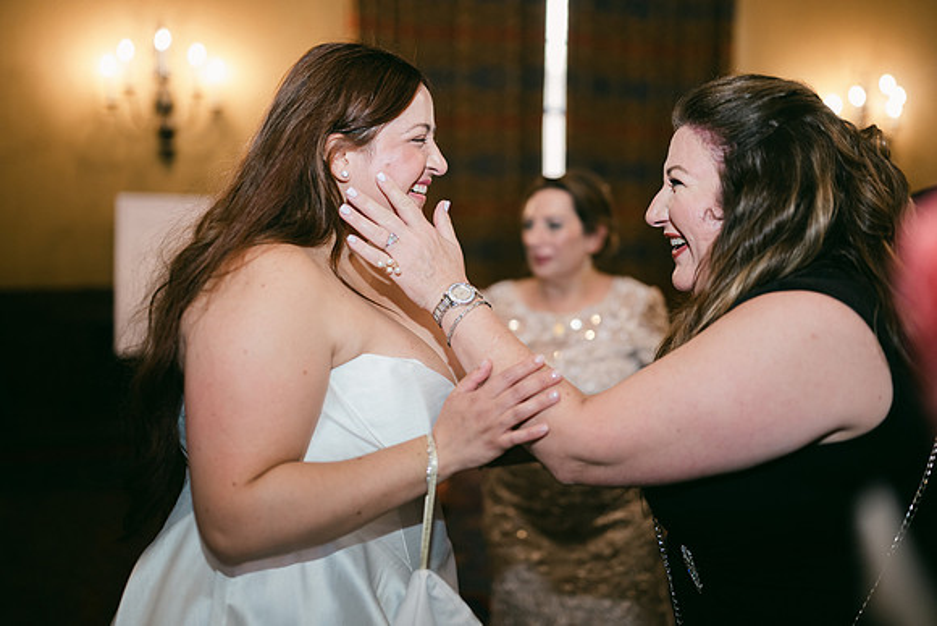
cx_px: 468
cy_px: 313
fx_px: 911
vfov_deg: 37.9
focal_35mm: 35
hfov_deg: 54.4
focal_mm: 35
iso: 640
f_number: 1.2
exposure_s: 1/125
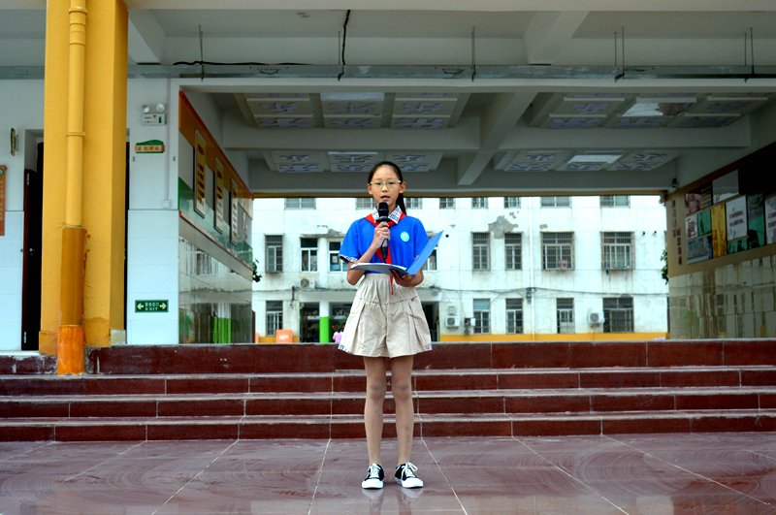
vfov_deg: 28.0
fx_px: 1033
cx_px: 388
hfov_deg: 41.2
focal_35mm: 48
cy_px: 258
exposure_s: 1/125
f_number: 5.6
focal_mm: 32
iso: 100
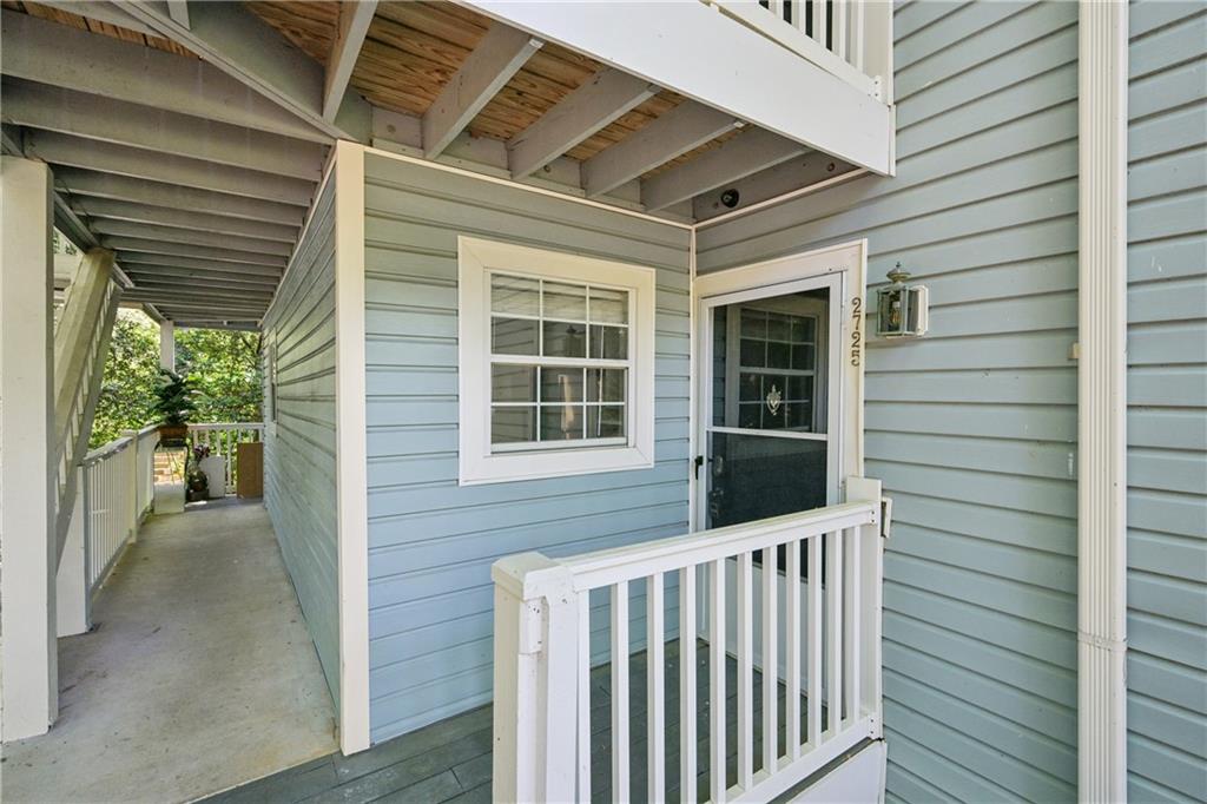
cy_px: 402
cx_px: 604
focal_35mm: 16
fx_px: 536
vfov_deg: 73.7
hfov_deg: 96.8
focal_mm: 16
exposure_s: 1/60
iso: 400
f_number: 8
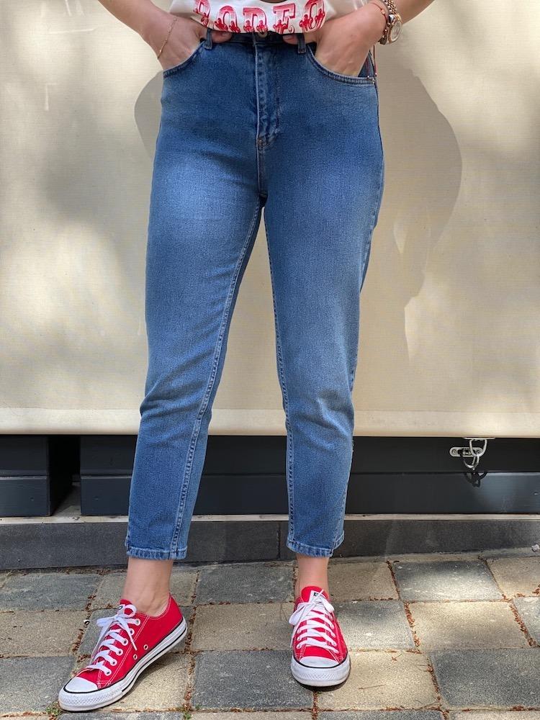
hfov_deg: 28.0
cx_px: 270
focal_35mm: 52
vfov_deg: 36.8
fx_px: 1082
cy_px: 360
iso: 20
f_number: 2
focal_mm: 6
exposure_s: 1/172
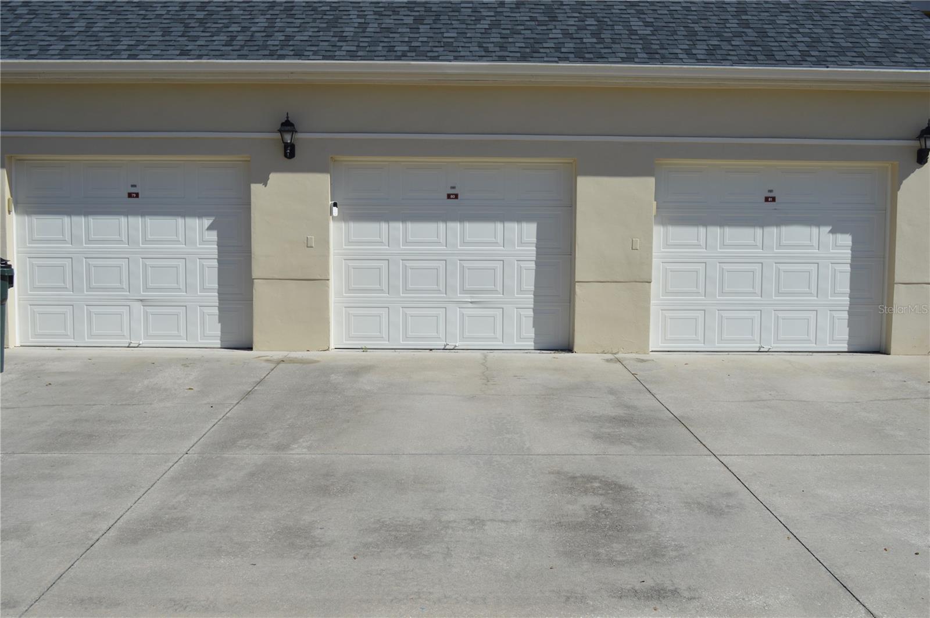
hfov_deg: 49.6
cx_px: 465
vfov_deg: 34.1
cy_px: 309
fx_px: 1006
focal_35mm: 39
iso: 100
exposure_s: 1/320
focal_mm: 26
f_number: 9
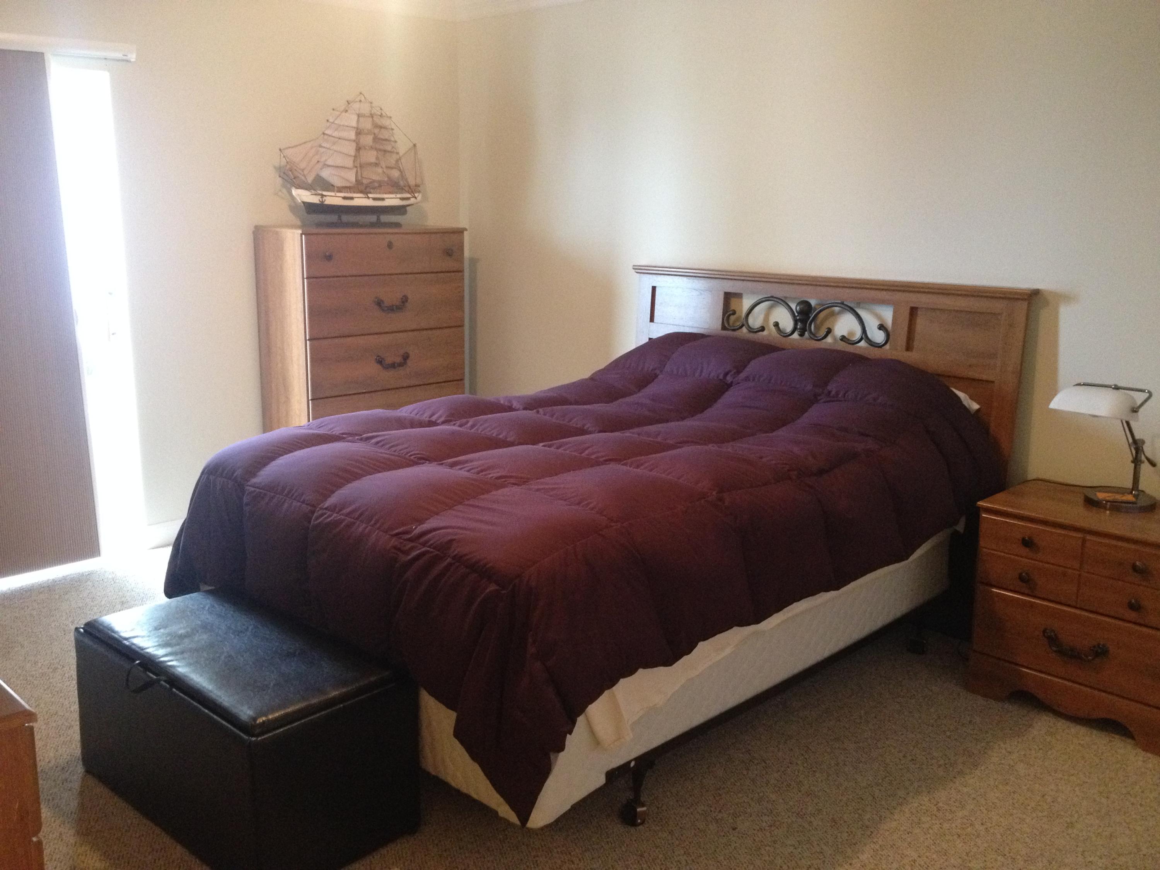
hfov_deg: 52.6
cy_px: 435
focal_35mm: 35
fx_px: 1173
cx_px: 580
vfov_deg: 40.7
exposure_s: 1/17
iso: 400
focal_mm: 4.28
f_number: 2.4
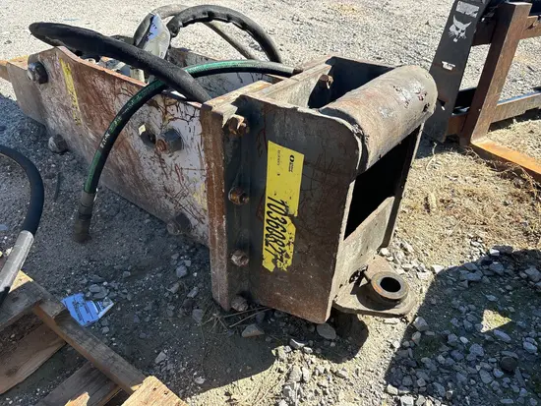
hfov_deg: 67.3
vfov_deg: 53.1
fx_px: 407
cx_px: 270
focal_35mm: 26
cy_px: 203
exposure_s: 1/970
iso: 50
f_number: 1.6
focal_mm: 5.96
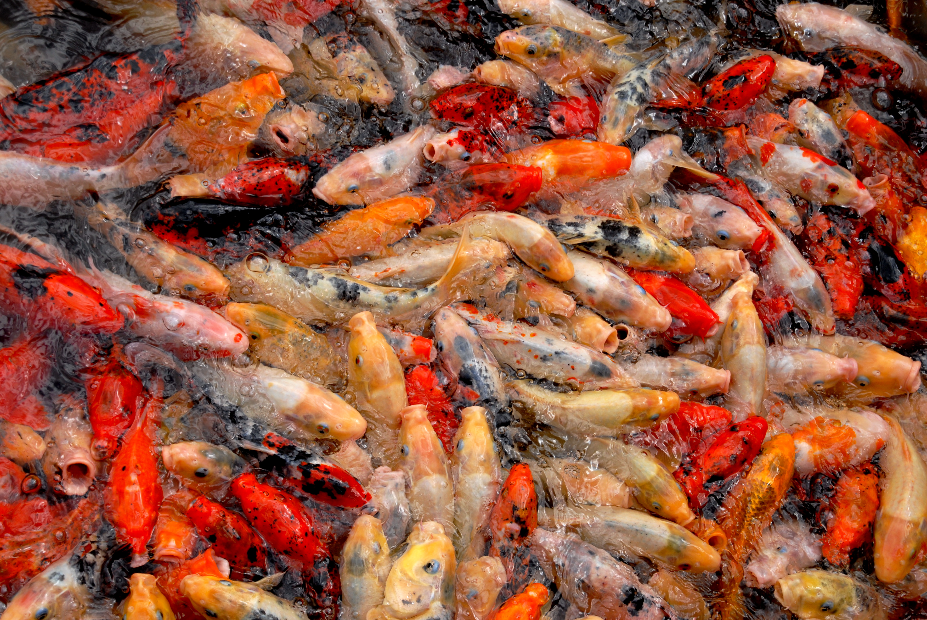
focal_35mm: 69
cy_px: 310
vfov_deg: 19.8
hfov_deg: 29.2
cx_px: 464
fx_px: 1779
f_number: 9
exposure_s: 1/320
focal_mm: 46
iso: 200
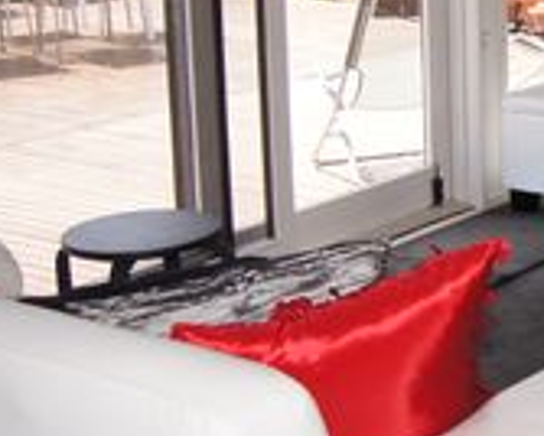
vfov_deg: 16.8
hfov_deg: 18.7
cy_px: 86
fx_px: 1467
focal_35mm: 91
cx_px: 801
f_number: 3.5
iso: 100
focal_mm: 18
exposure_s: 1/160
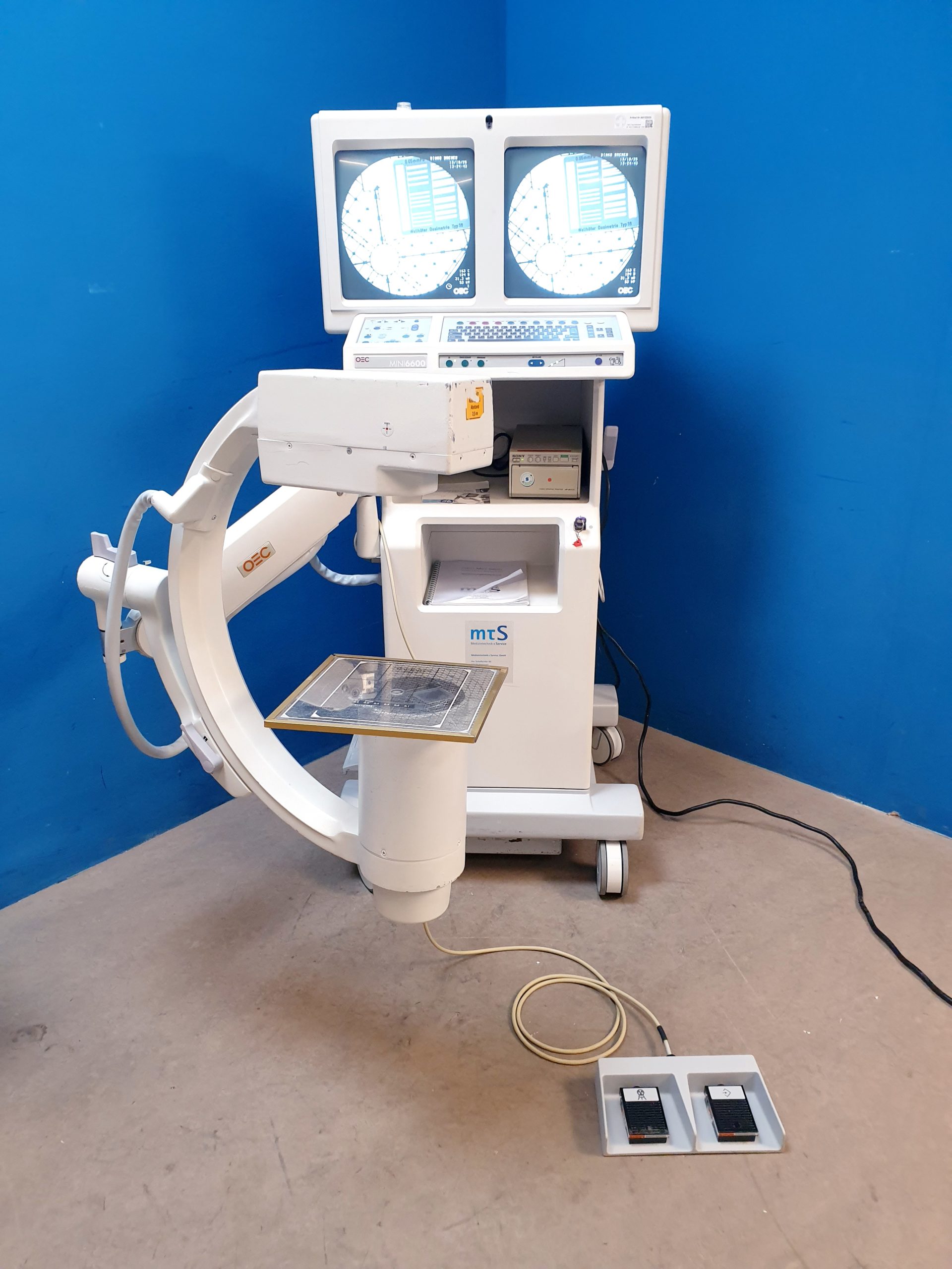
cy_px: 634
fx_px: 953
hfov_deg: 53.1
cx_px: 476
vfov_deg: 67.3
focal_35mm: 26
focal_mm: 4.3
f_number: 2.4
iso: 250
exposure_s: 1/50
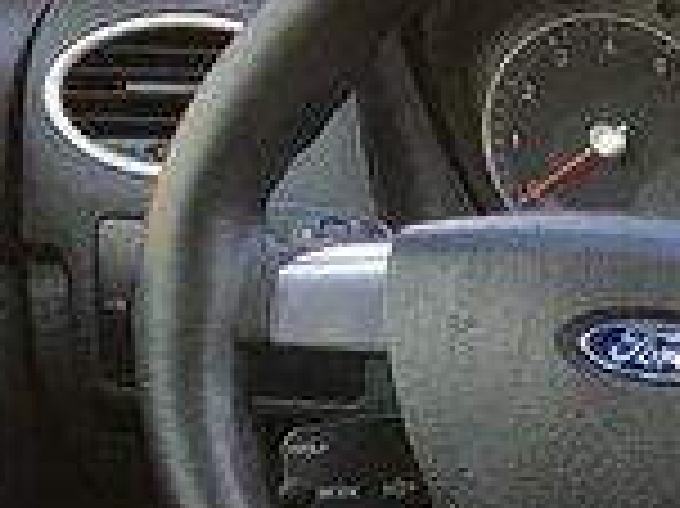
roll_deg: -1.9
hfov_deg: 13.3
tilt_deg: -24.9
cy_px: 749
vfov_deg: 11.2
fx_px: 2493
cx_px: 1383
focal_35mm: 127
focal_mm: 4.15
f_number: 2.2
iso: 25
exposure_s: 1/33
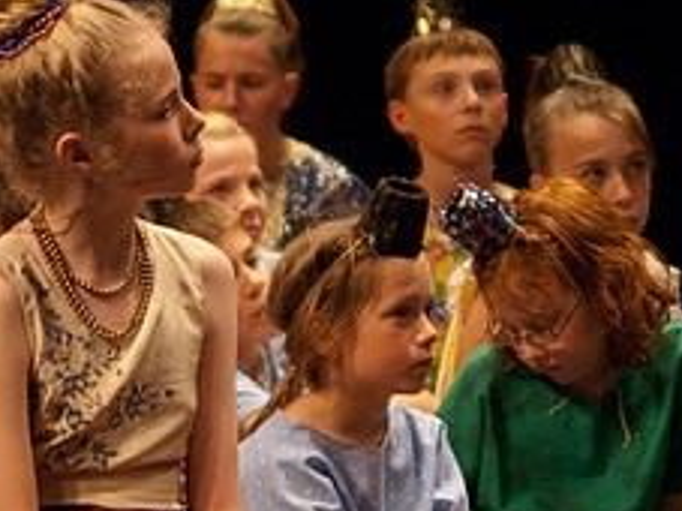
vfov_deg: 5.0
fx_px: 5809
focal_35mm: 295
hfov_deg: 6.7
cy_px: 195
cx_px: 243
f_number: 2.8
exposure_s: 1/160
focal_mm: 80
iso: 1000
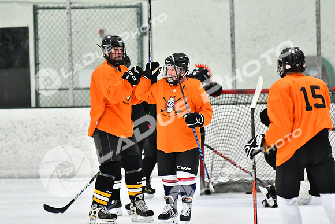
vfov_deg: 4.8
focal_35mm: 285
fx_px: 2653
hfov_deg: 7.2
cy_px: 112
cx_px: 168
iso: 5000
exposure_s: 1/1250
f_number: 2.8
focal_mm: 190
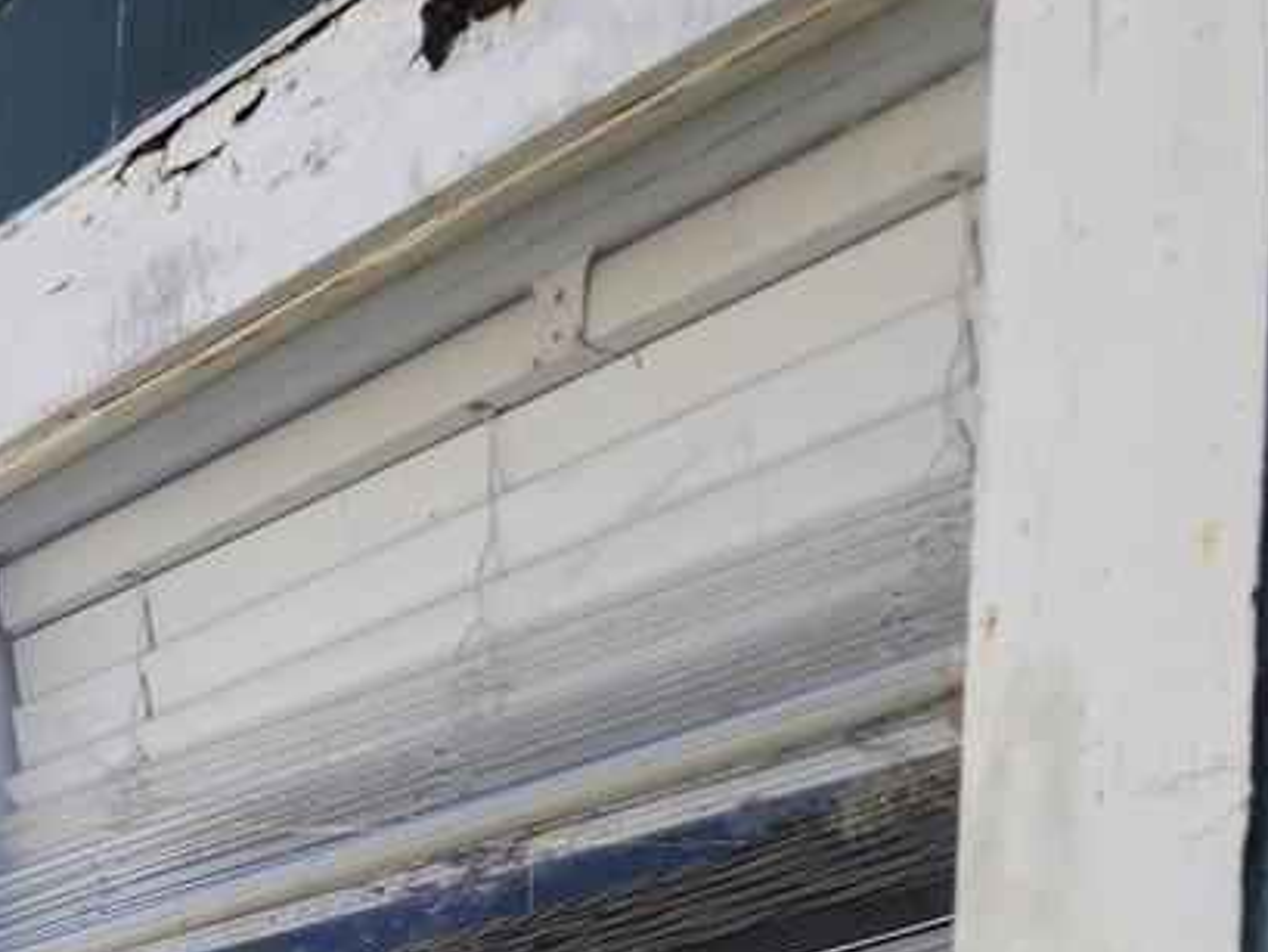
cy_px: 1783
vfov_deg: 14.3
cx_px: -756
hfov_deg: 18.6
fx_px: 3298
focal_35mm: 90
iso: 12
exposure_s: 1/532
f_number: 1.8
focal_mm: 6.4
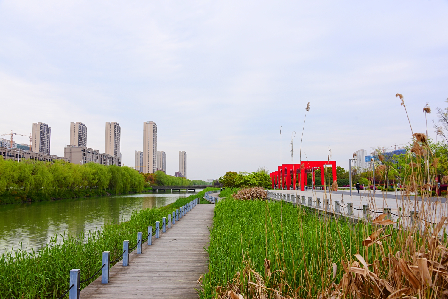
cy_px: 150
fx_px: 398
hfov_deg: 58.7
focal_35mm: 32
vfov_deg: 41.1
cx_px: 224
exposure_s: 1/100
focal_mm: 32
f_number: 8
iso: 100
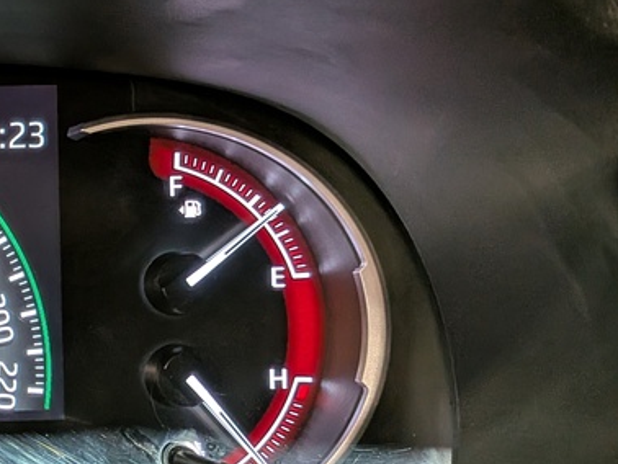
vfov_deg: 22.6
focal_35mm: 65
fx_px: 1161
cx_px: -211
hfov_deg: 25.2
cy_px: 294
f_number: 1.7
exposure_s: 1/60
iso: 371
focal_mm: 4.53
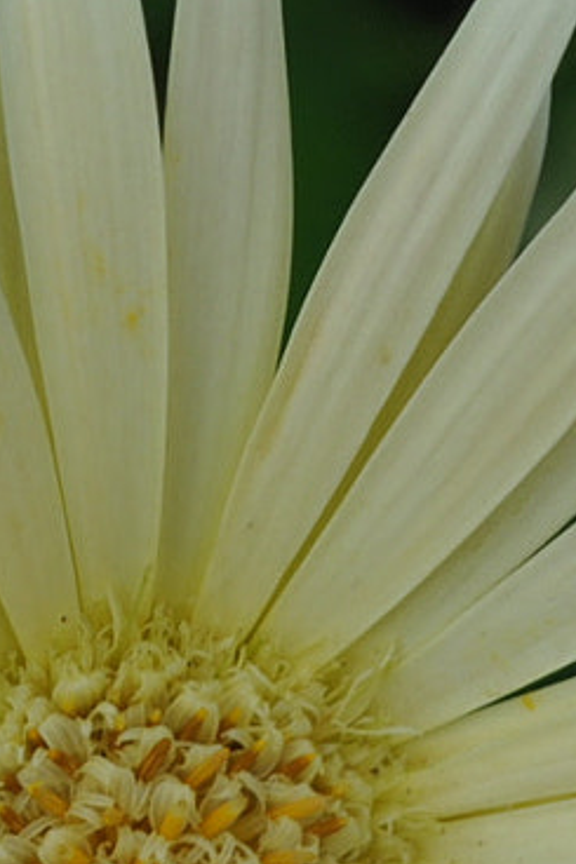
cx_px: 350
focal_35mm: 340
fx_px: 8167
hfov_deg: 4.0
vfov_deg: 6.0
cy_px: 837
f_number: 8
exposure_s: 1/60
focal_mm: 52
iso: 110
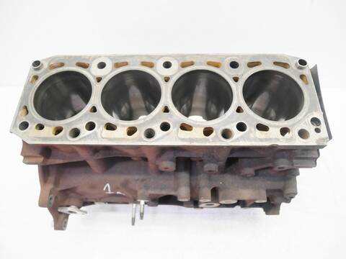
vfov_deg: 56.8
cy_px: 130
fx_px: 240
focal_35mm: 24
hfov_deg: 71.6
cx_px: 173
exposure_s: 1/60
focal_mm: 12
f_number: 3.5
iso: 500
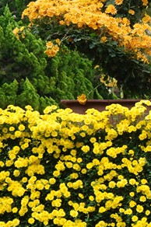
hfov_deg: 5.3
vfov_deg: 8.6
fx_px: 1513
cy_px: 209
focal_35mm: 240
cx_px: 504
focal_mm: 35
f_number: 7.1
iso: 400
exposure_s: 1/100
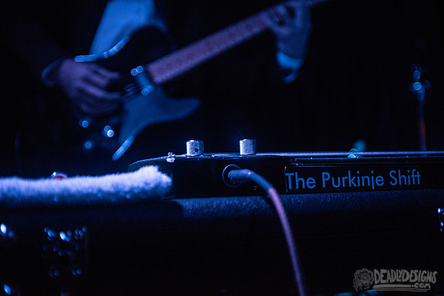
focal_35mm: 52
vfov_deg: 26.0
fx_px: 641
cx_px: 222
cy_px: 148
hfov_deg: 38.2
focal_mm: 52
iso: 4000
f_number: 2.8
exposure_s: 1/200
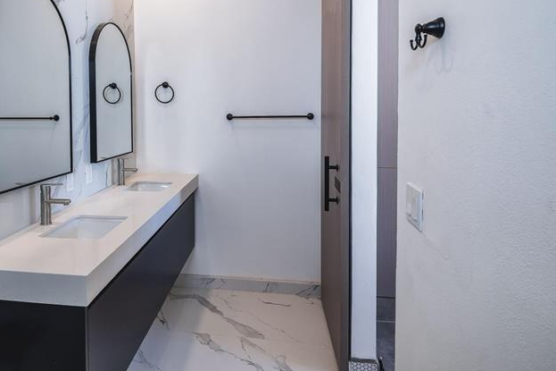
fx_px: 355
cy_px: 121
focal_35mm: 23
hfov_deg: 75.0
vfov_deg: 53.9
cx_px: 213
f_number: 5.6
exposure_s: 1/45
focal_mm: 14
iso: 400
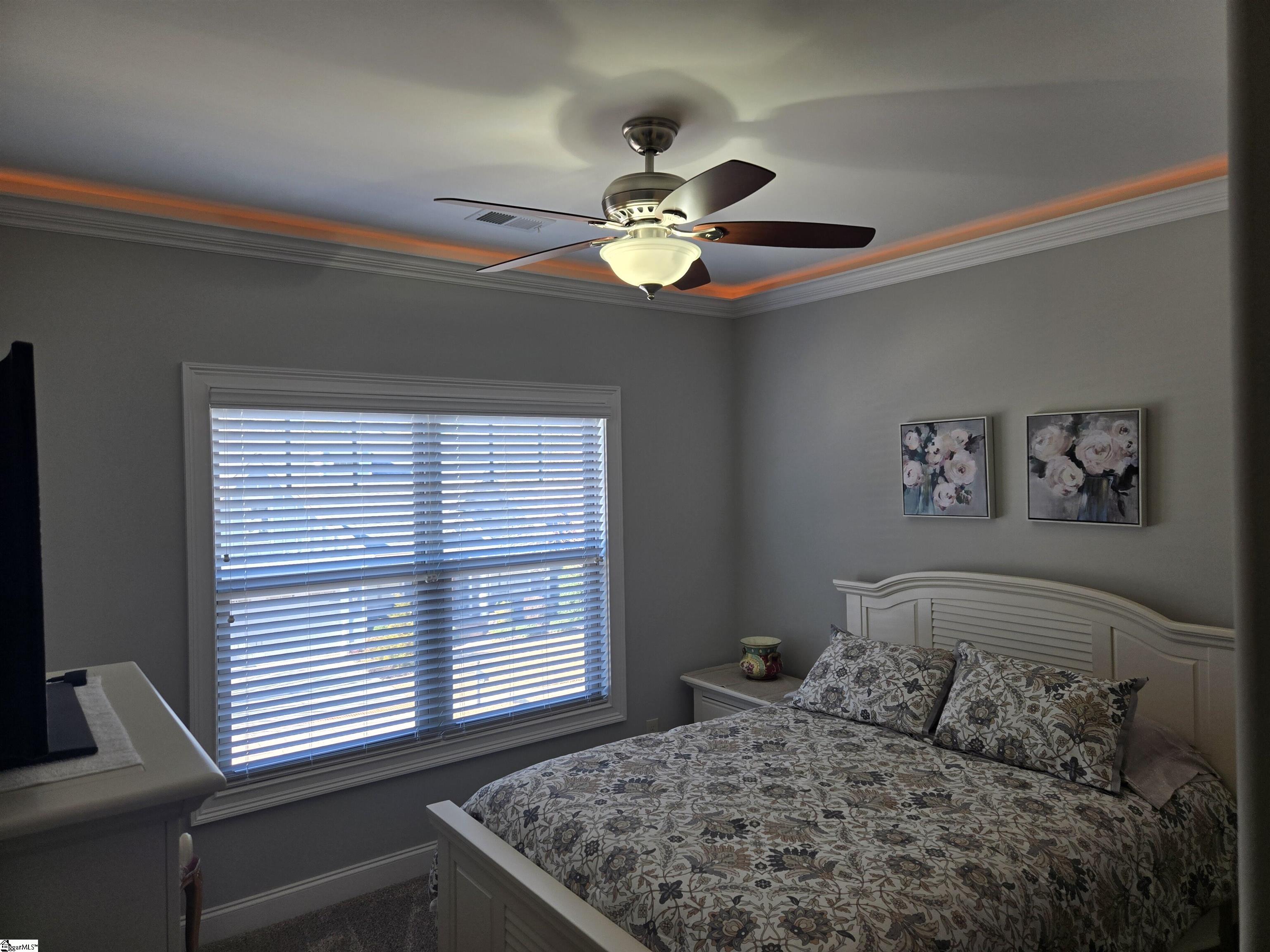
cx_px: 635
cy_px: 476
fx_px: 844
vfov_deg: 58.9
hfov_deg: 73.9
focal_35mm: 23
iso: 50
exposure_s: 1/120
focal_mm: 5.4
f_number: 1.8
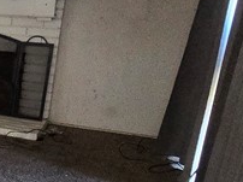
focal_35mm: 66
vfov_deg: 22.1
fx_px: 463
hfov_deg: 21.0
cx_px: -185
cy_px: 124
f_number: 2.2
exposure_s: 1/60
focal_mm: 2.2
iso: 400
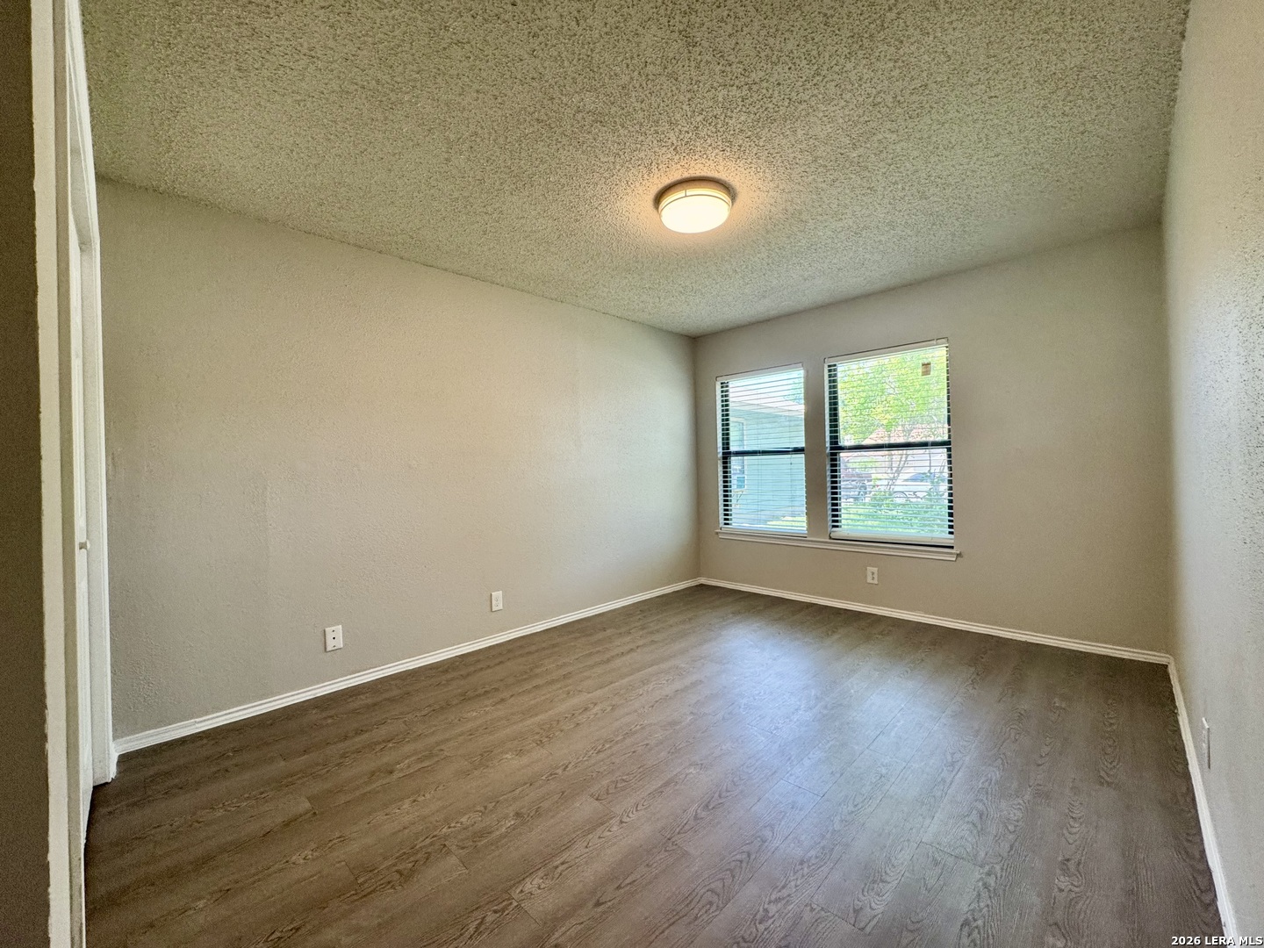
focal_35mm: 14
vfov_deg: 85.7
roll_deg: +1.4
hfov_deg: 102.1
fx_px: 511
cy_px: 474
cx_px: 632
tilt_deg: -1.1
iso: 200
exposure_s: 1/120
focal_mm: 2.22
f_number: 2.2
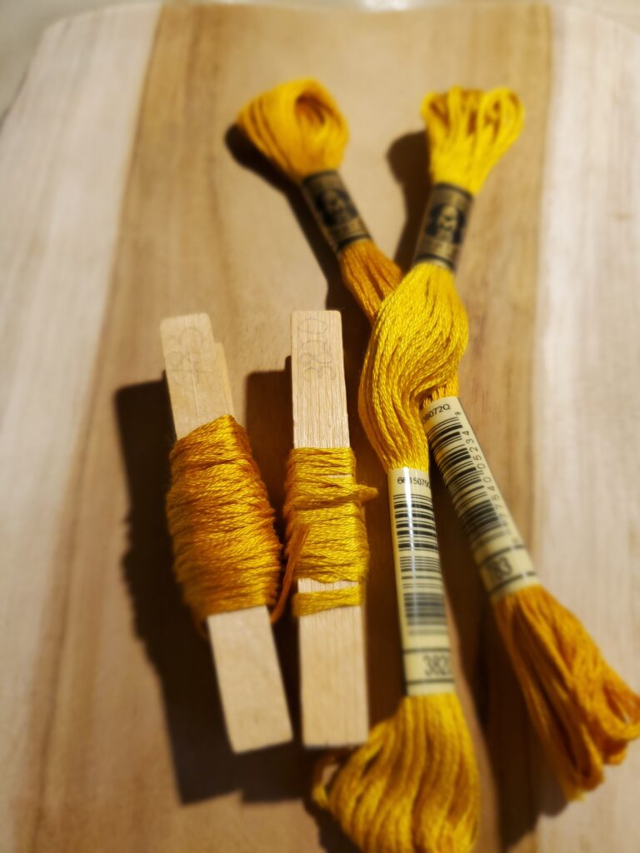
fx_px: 641
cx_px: 320
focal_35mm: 26
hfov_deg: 53.1
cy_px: 426
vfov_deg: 67.3
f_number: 1.5
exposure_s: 1/50
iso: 125
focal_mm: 4.3
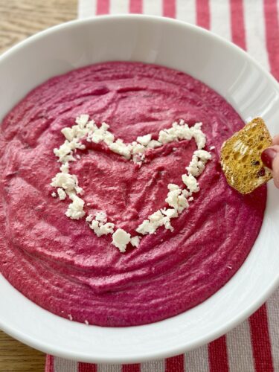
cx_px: 140
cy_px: 186
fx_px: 516
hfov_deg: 30.3
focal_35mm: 48
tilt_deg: -66.8
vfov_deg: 39.7
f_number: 1.78
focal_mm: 6.86
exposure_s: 1/120
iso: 100
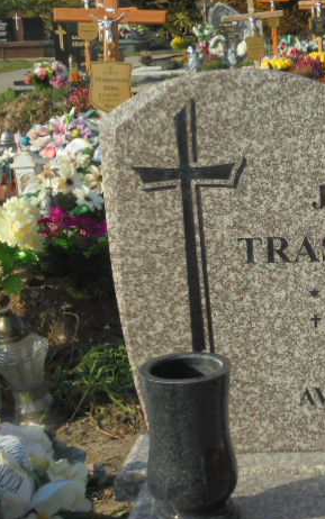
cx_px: 336
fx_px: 1020
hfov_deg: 17.6
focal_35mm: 72
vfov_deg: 28.6
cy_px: 264
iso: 100
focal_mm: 8.9
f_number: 4.8
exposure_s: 1/500
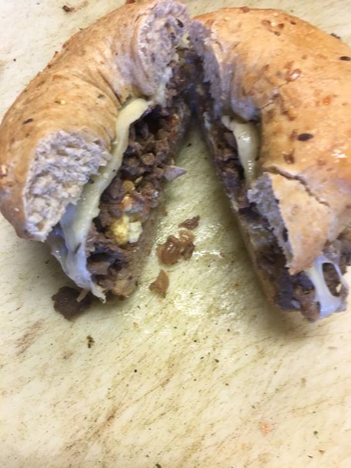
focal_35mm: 29
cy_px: 234
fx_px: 392
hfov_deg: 48.2
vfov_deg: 61.7
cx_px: 176
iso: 40
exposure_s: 1/15
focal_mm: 4.15
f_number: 2.2
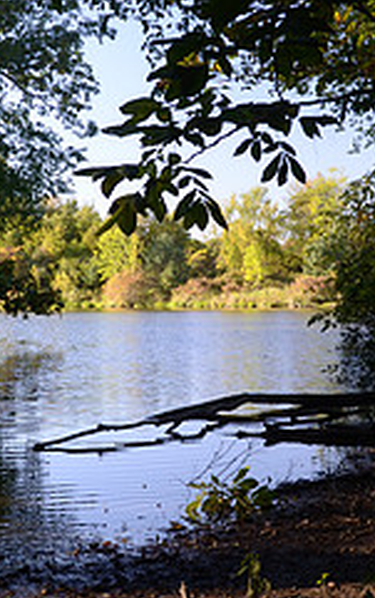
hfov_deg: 19.7
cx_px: 181
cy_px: 256
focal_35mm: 66
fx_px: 1077
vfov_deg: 31.0
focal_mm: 18
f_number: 7.1
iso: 250
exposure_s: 1/60
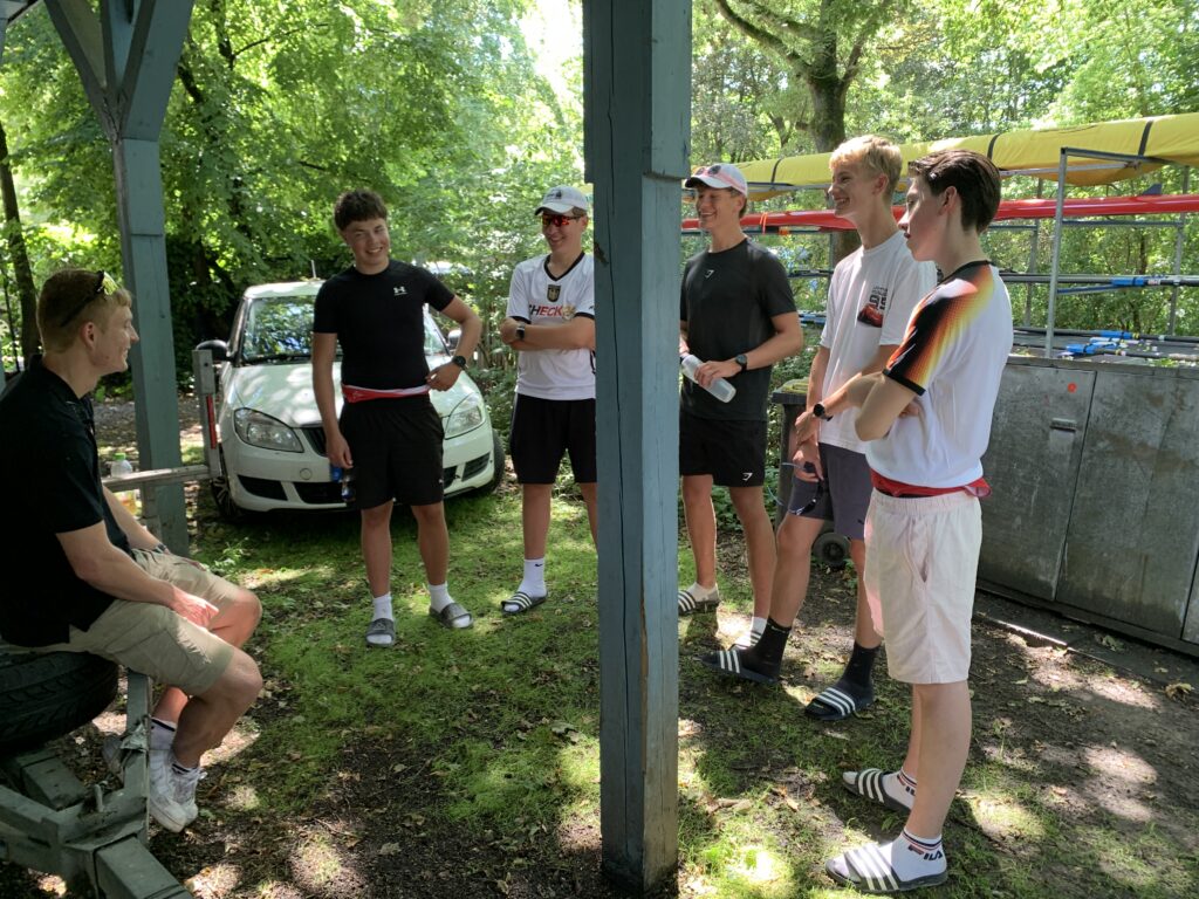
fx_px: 901
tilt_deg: -9.2
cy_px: 450
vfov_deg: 53.1
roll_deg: +1.0
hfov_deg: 67.3
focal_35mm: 26
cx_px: 600
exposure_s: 1/82
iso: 100
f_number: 1.8
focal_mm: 4.25
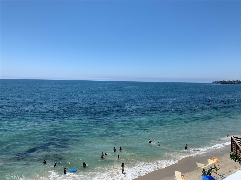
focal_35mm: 26
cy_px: 90
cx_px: 120
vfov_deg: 53.1
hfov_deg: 67.3
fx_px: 181
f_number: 1.8
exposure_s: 1/3788
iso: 25
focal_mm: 4.25
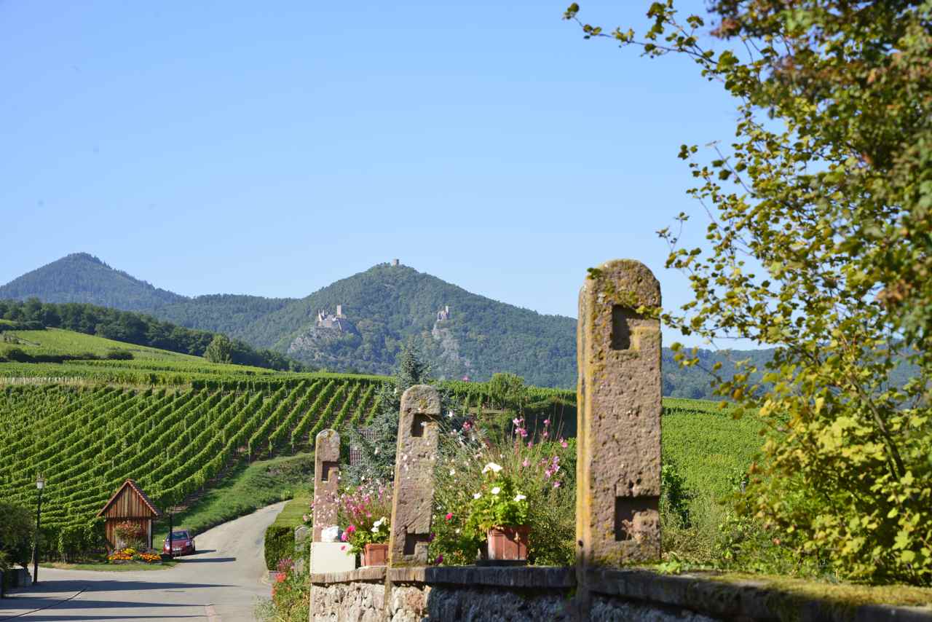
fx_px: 1813
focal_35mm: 70
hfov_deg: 28.8
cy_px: 311
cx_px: 466
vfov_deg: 19.5
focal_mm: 70
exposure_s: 1/125
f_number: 11
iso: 140
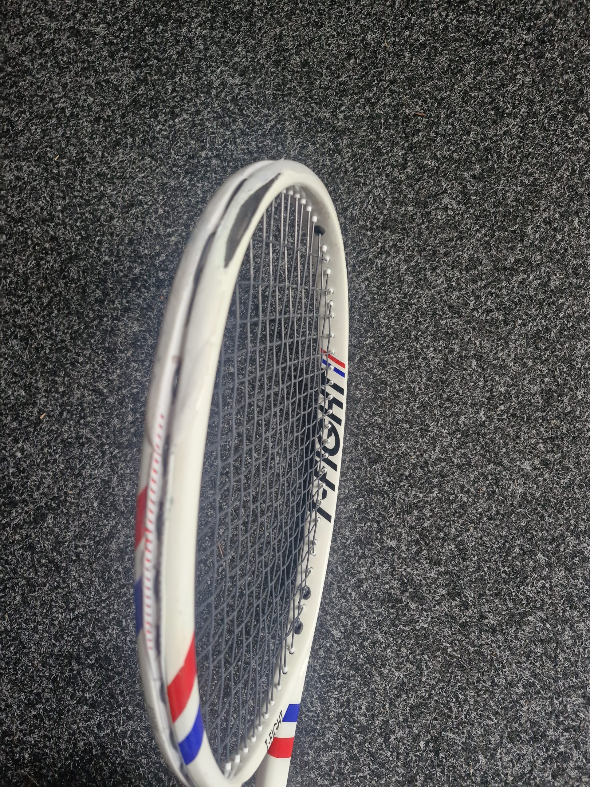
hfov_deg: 58.9
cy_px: 394
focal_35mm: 23
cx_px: 295
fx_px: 523
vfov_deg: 73.9
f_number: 1.8
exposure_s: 1/100
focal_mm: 5.54
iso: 500
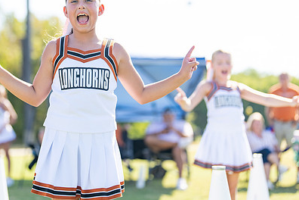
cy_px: 76
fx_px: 656
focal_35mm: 79
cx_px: 103
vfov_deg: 17.3
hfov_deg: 25.6
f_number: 1.2
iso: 100
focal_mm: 50
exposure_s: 1/4000
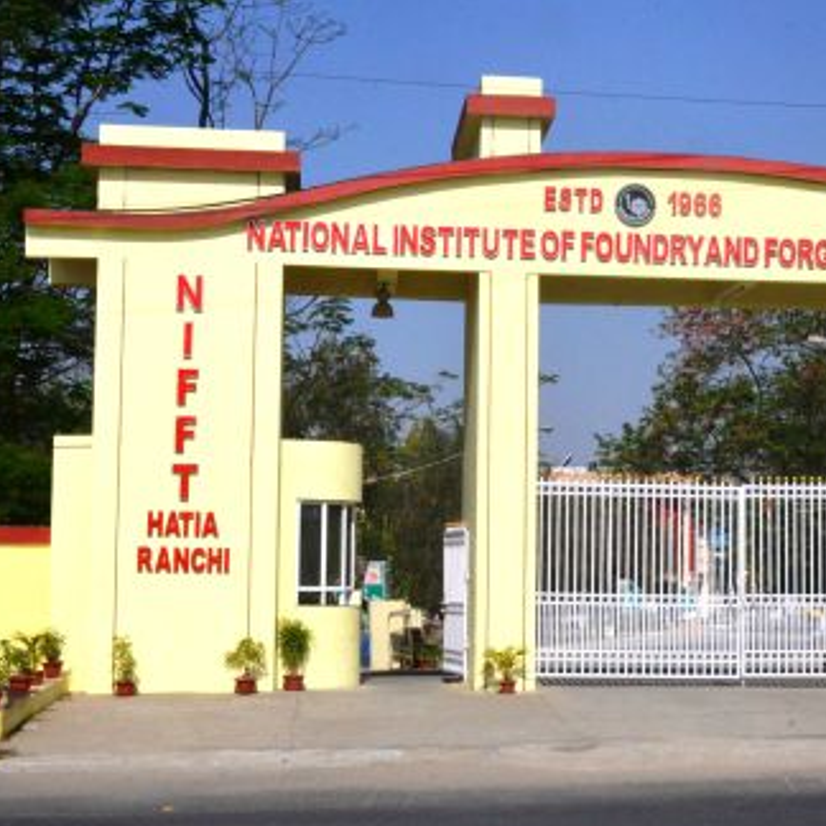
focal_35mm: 69
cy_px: 419
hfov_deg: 24.9
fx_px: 1853
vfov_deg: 25.1
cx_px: 607
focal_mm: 35
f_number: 20
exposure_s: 1/1600
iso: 2000
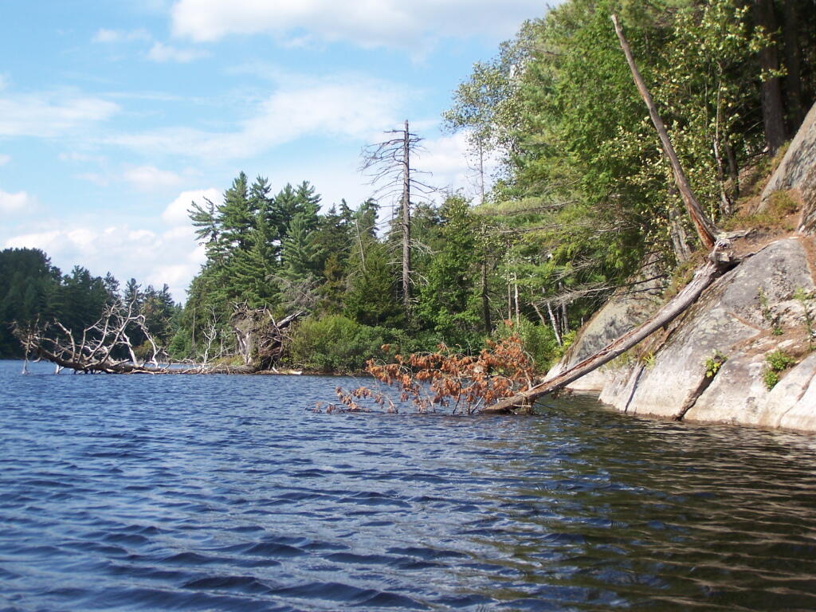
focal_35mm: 59
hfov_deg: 32.7
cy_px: 306
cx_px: 408
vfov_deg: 24.8
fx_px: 1391
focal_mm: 9.8
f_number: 3.1
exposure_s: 1/800
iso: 80
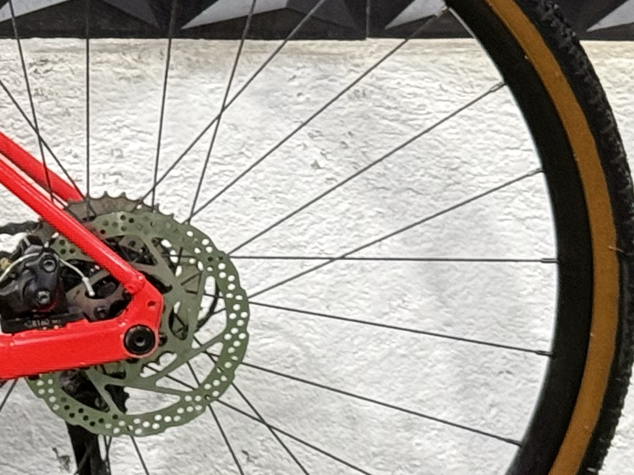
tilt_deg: -11.0
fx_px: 3643
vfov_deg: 7.4
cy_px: -154
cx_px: -615
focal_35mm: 199
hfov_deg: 9.3
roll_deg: -0.3
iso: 160
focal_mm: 6.76
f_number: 1.78
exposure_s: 1/60
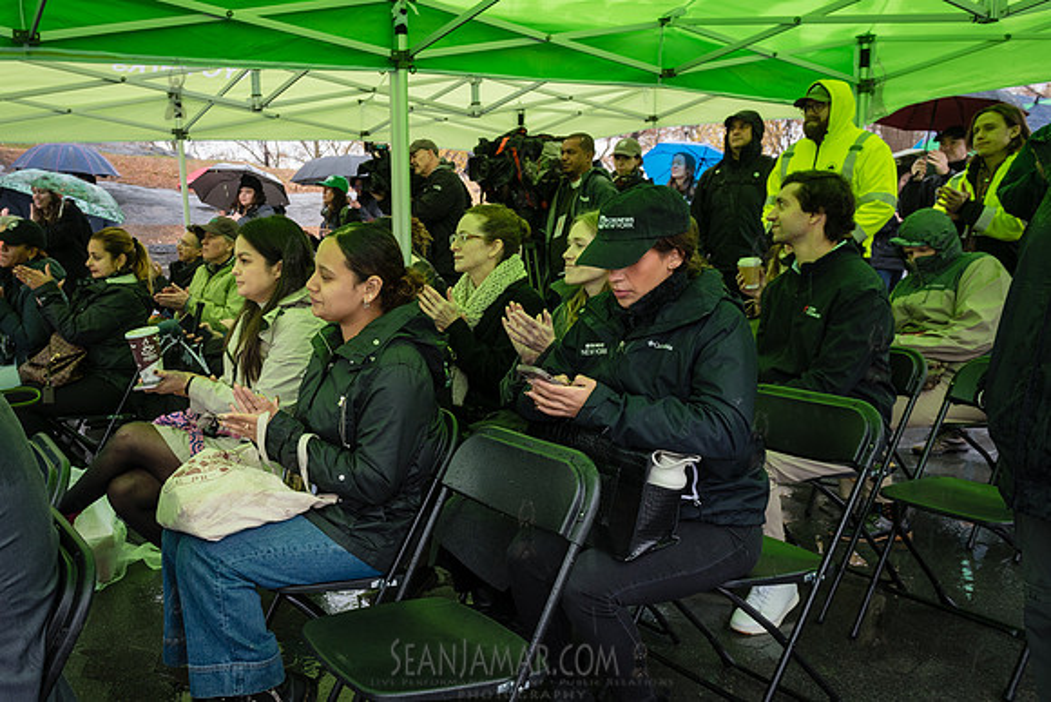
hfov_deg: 57.8
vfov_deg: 41.3
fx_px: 929
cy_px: 384
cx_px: 360
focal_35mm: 32
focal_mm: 24
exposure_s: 1/200
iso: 640
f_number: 5.6
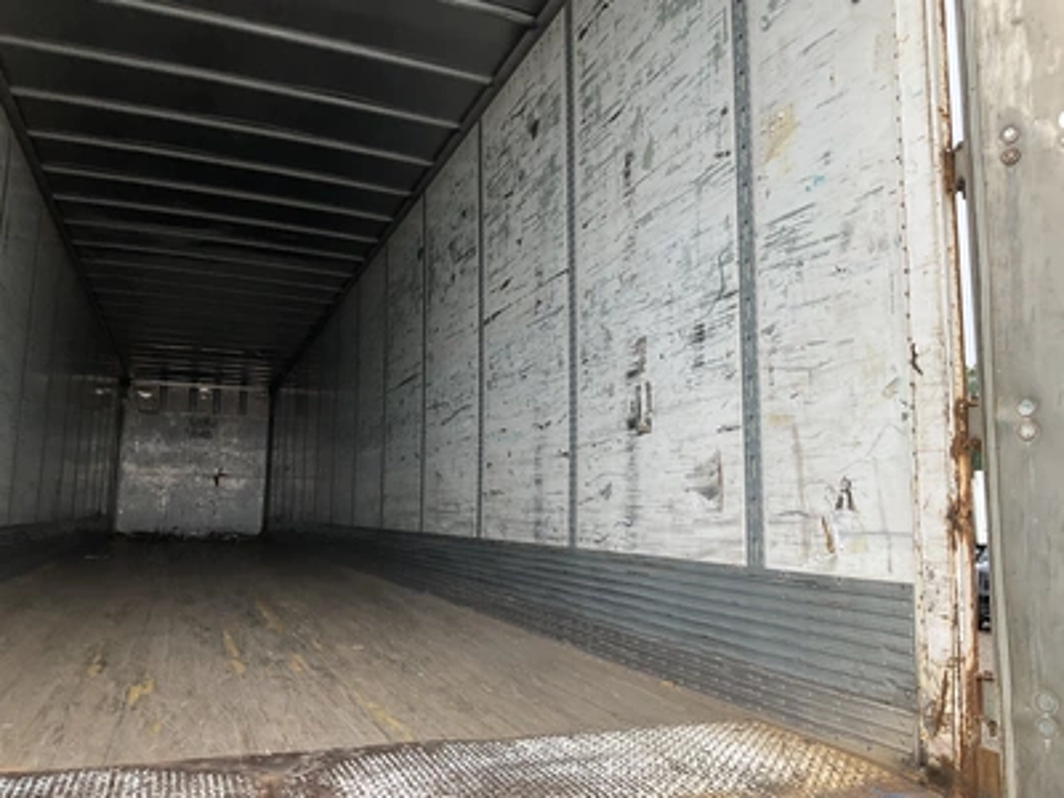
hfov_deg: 61.7
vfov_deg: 48.2
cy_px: 399
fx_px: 891
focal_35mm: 29
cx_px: 532
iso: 25
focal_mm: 3
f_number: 1.8
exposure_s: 1/318
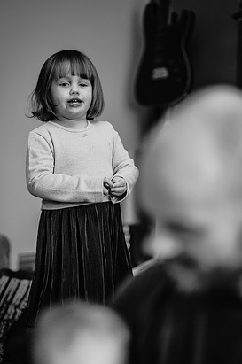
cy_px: 180
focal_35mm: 93
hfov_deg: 14.7
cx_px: 112
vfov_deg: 21.9
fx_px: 940
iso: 320
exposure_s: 1/160
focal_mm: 85
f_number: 1.8
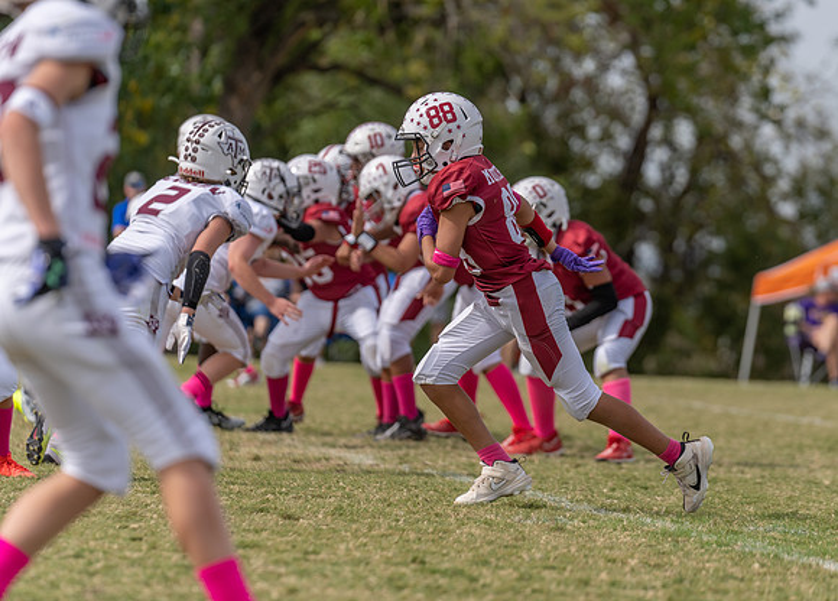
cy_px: 248
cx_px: 530
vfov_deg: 5.8
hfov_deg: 8.1
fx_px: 5883
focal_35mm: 247
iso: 100
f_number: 3.5
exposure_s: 1/1600
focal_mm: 200
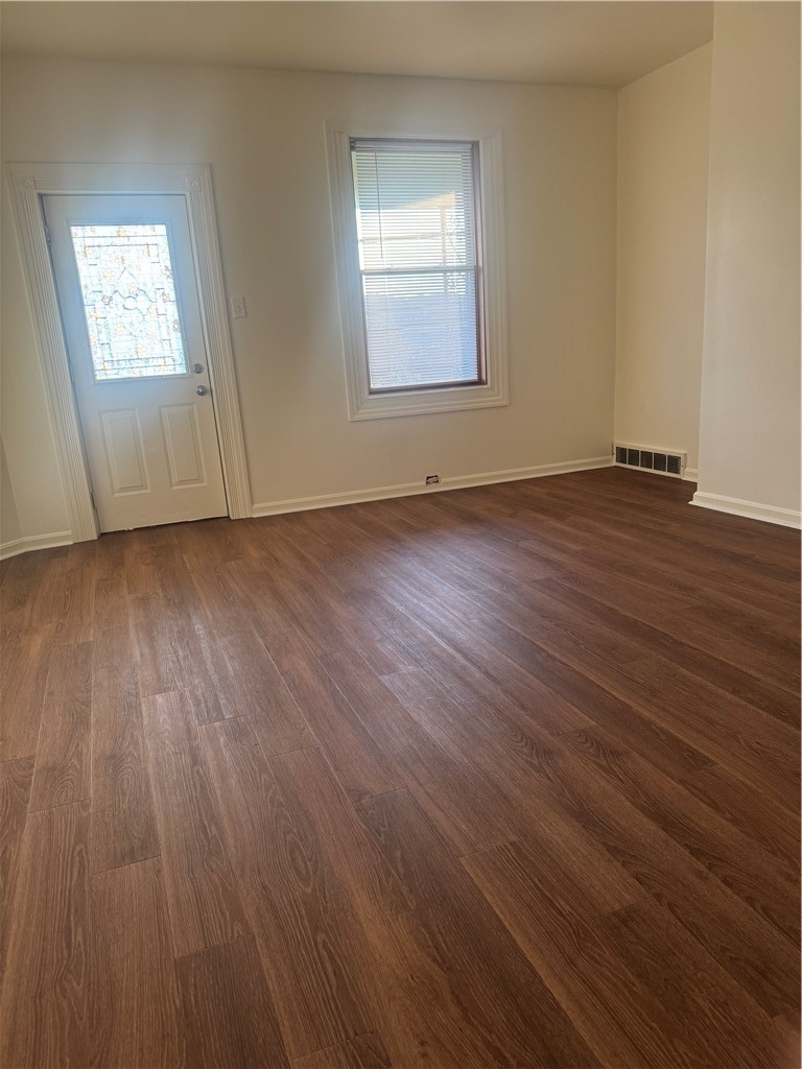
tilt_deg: -15.2
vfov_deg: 71.6
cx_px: 401
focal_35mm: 24
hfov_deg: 56.8
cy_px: 534
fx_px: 741
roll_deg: +3.9
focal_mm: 6.76
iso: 160
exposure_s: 1/60
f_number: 1.78
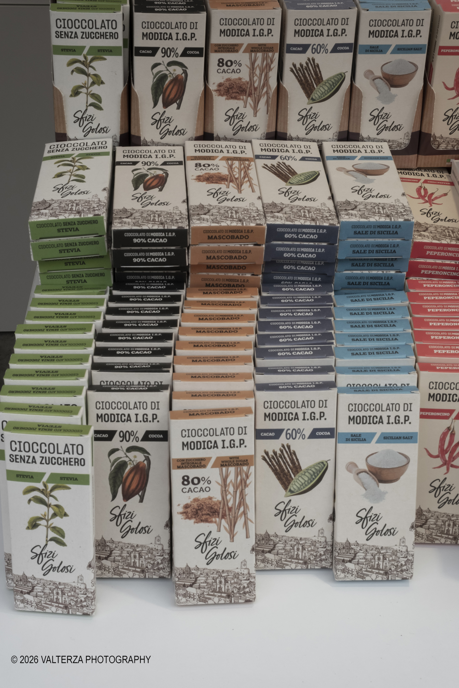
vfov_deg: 36.9
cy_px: 344
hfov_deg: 25.1
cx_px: 230
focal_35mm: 54
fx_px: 1033
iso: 800
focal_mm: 35.8
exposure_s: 1/125
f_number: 18
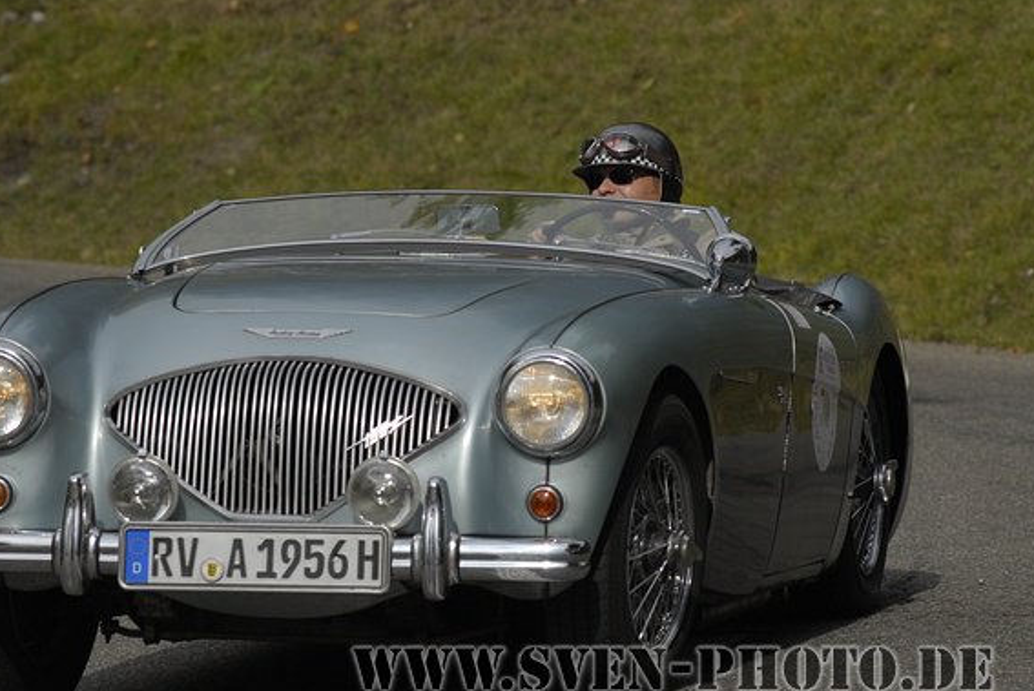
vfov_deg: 4.9
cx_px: 487
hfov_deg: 7.4
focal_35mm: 279
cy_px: 375
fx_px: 8019
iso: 250
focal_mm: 170
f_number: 7.1
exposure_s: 1/1600
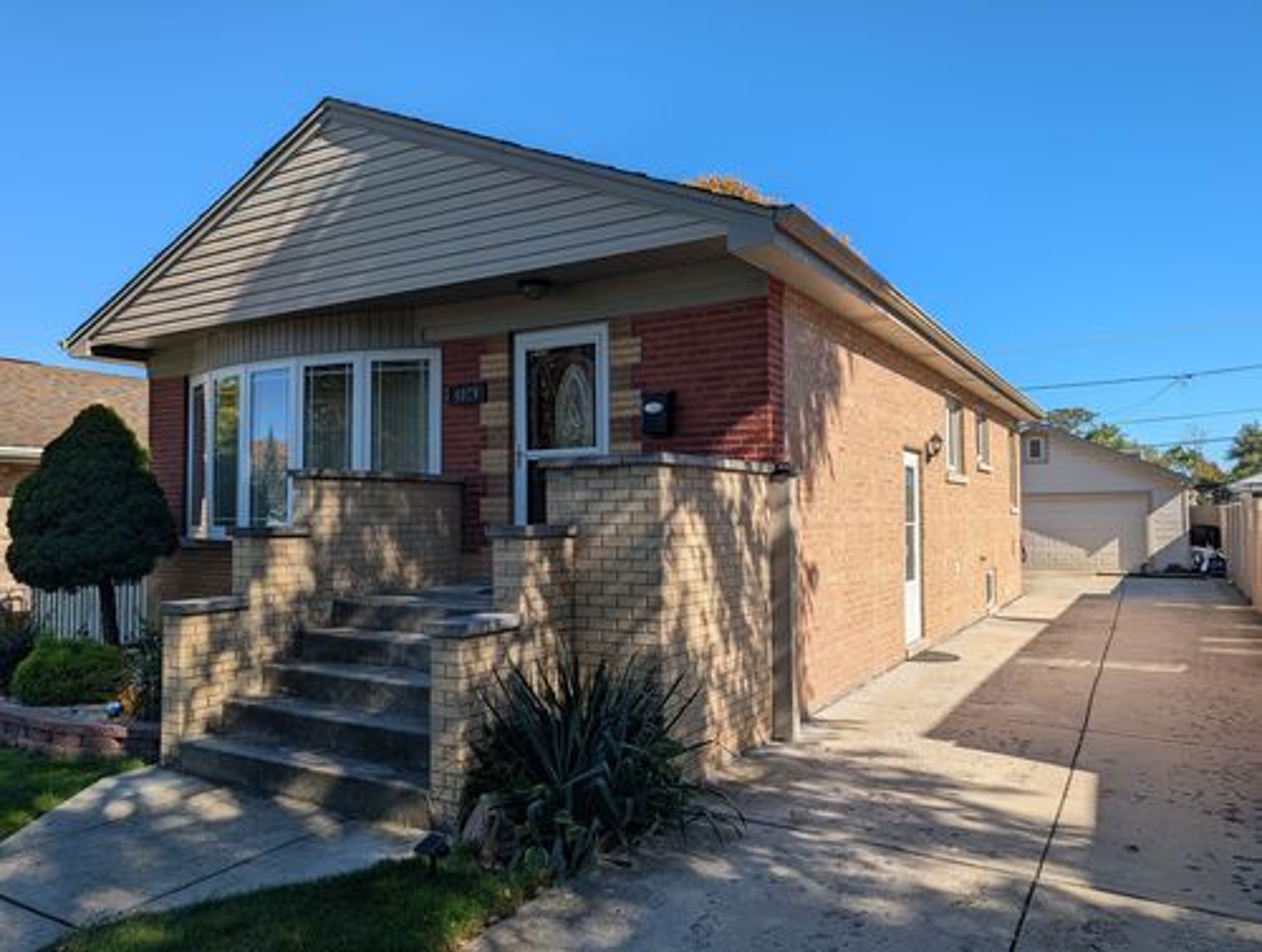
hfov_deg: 71.5
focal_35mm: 24
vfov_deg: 57.0
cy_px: 476
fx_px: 877
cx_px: 631
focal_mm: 6.9
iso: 23
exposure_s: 1/1233
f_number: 1.68
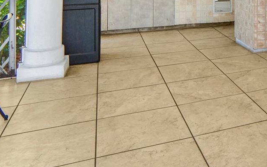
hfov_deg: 36.4
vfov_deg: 24.1
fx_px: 342
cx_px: 290
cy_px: -49
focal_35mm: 47
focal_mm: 12
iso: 320
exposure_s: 1/125
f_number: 4
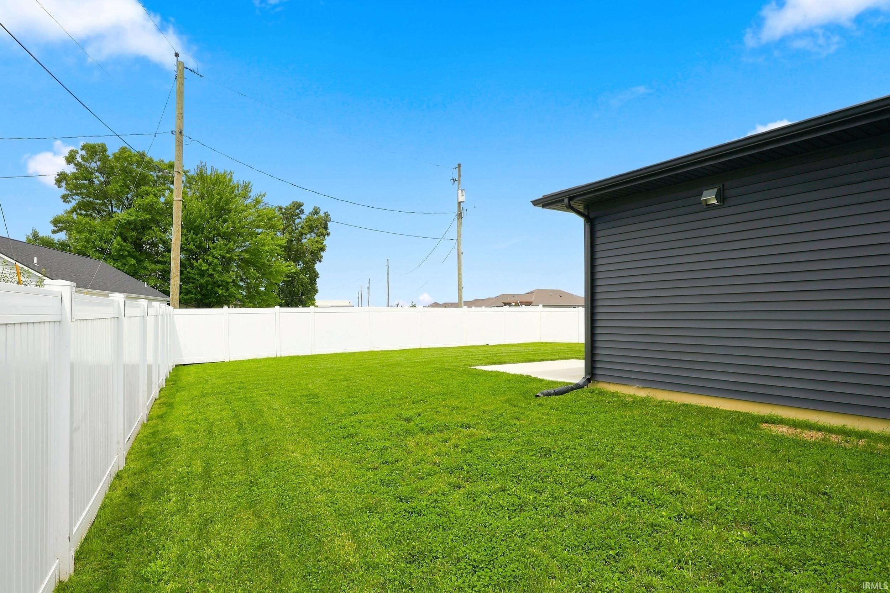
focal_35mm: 20
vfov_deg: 61.9
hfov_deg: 84.0
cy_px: 296
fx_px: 494
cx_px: 445
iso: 100
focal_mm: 13.5
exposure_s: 1/500
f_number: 5
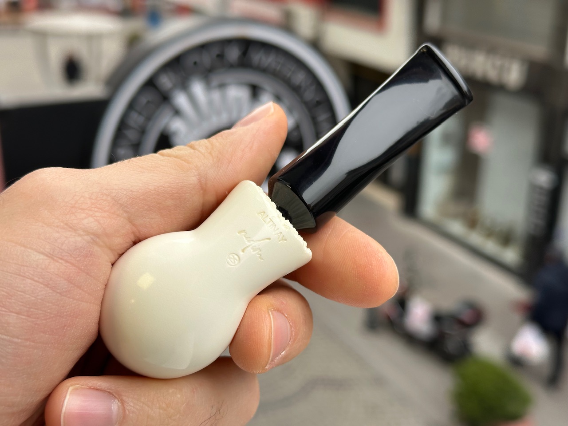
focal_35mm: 48
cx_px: 284
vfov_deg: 30.3
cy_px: 213
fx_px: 788
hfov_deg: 39.7
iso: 50
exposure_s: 1/242
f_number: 1.78
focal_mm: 6.86
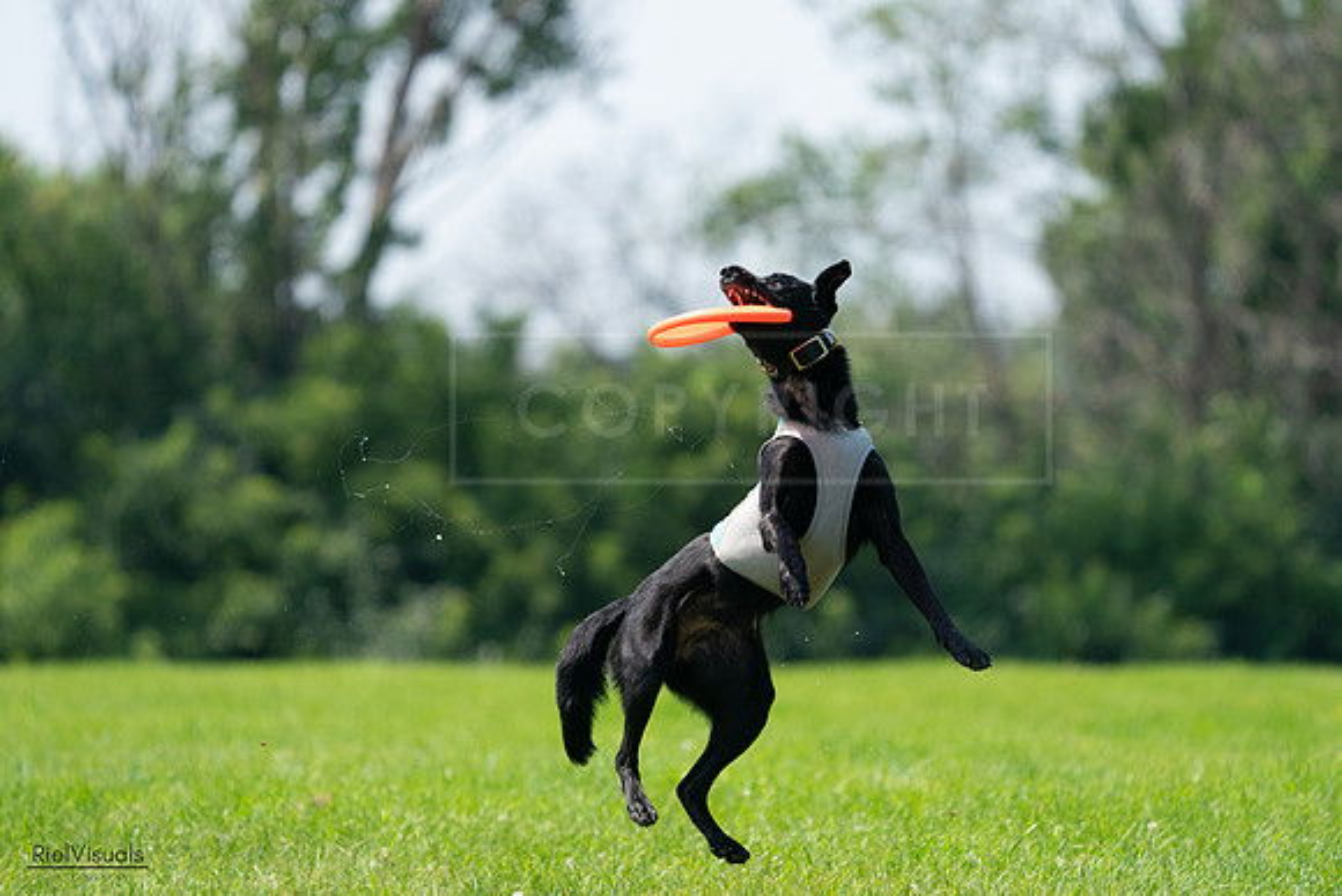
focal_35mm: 338
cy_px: 448
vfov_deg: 4.1
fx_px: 12621
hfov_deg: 6.1
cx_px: 682
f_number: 6.3
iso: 1600
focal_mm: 329
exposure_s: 1/4000
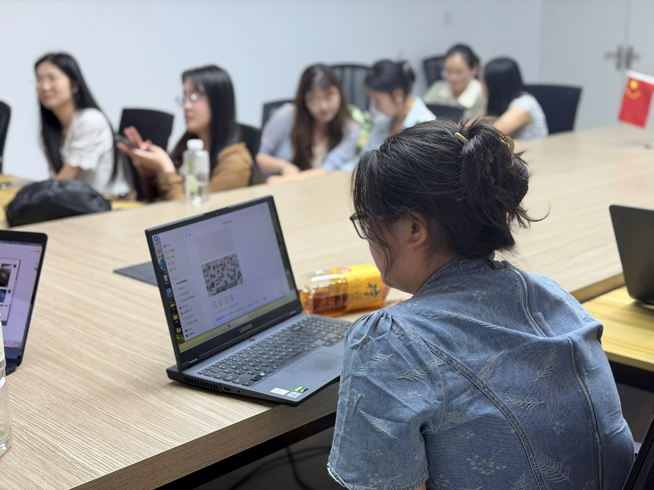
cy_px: 245
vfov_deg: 30.3
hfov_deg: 39.7
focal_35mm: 48
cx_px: 327
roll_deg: +1.0
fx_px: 907
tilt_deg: -14.0
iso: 64
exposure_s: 1/50
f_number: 1.78
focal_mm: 6.76
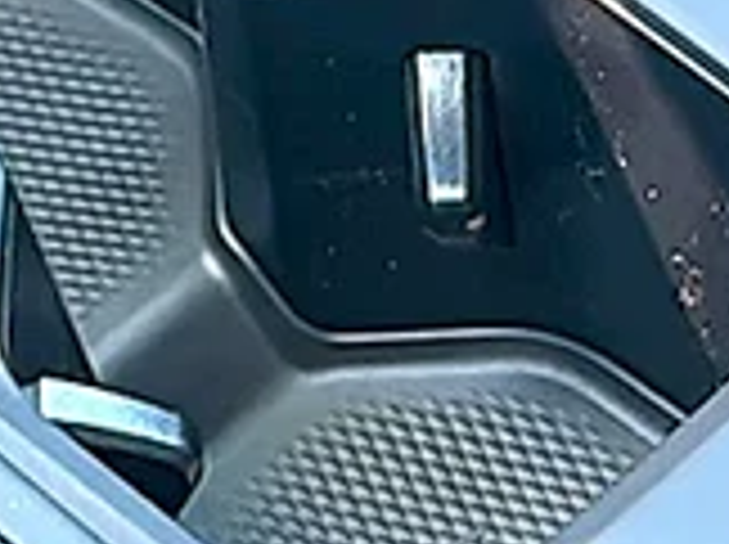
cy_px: 339
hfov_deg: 10.8
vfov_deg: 8.1
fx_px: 3827
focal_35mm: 182
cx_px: 662
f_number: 1.78
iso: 125
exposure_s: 1/80
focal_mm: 6.86
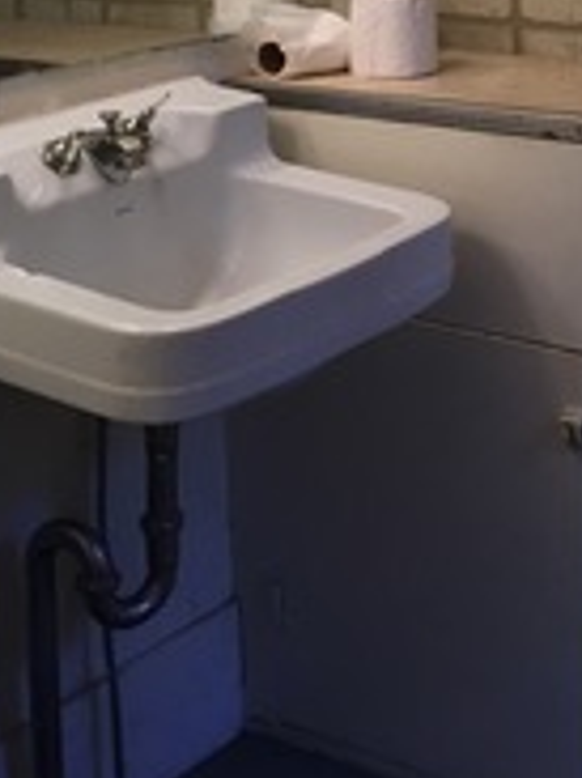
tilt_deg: -5.0
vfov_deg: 24.2
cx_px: 637
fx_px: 1706
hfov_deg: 18.6
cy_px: -55
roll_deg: +0.0
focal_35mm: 76
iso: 40
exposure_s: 1/30
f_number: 2.2
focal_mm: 4.15
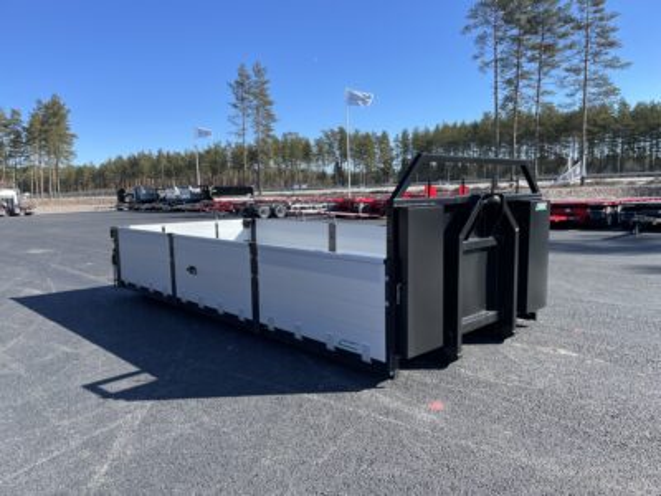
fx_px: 496
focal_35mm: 26
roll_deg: +2.1
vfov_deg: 53.1
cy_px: 248
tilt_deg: -7.5
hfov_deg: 67.3
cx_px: 330
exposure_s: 1/1689
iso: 32
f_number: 1.6
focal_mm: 4.2
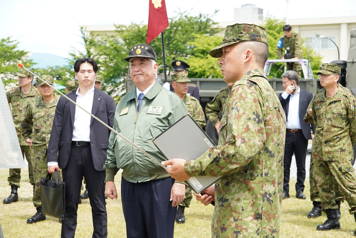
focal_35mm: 87
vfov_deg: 15.7
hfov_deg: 23.4
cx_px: 178
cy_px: 119
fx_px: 860
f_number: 7.1
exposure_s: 1/640
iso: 800
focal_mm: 58
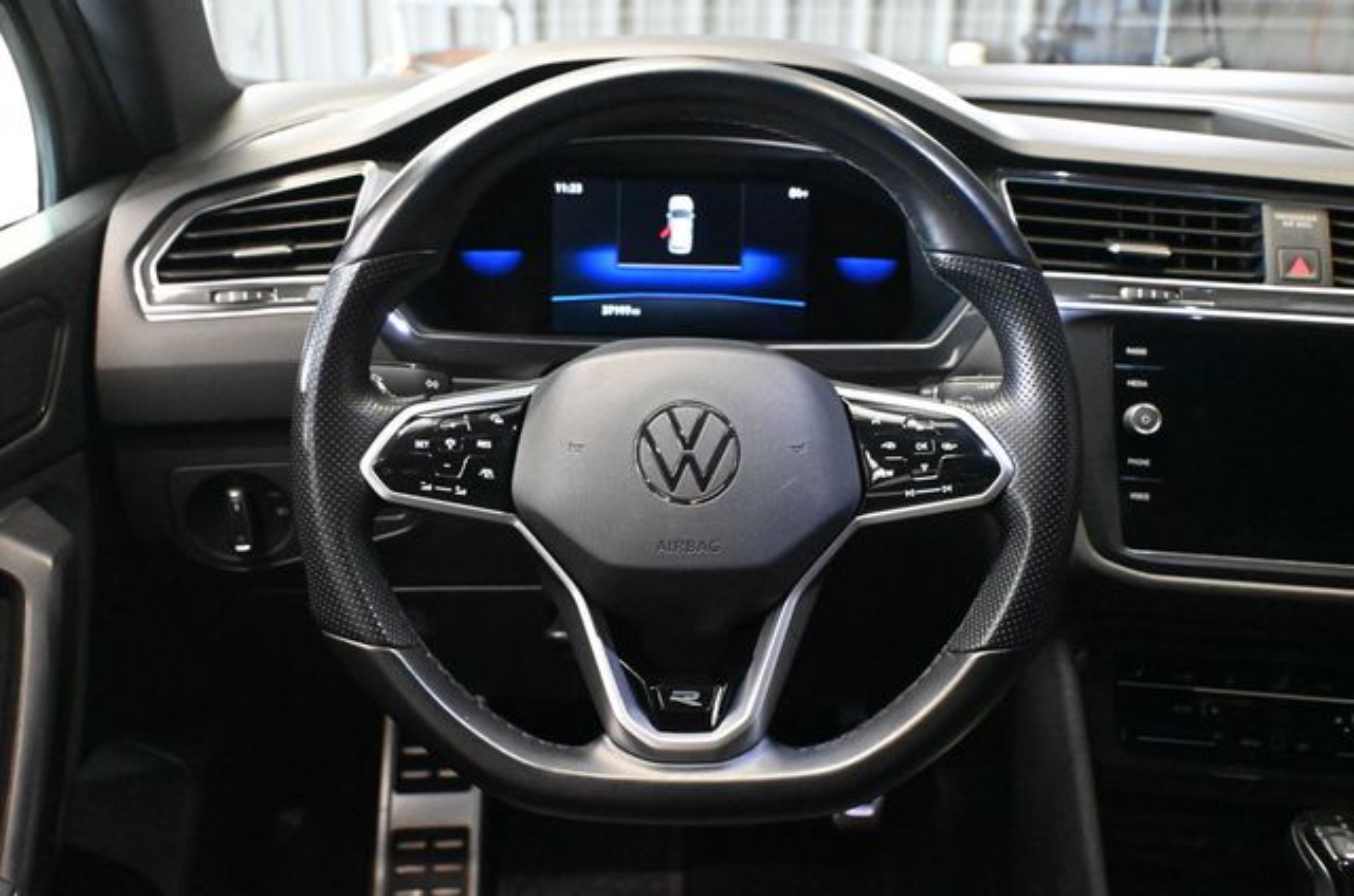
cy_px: 448
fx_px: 1351
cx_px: 677
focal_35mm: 36
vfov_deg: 36.7
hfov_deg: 53.2
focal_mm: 24
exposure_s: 1/60
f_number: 4.2
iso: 10000
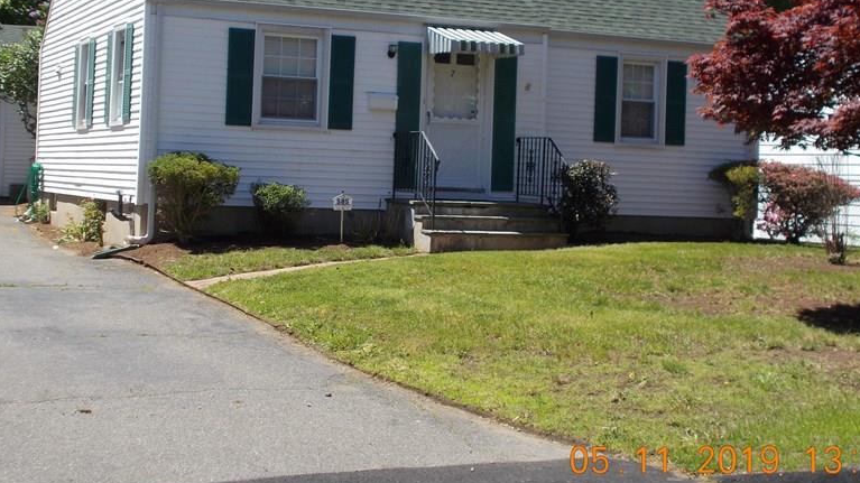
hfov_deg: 32.8
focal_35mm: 64
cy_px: 131
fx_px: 1459
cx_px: 390
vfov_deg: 18.7
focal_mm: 7.9
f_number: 10.6
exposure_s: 1/80
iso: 80
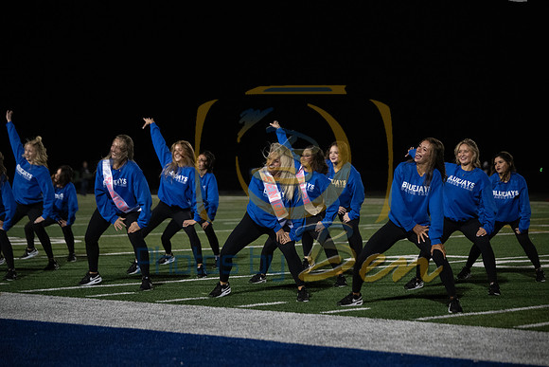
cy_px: 184
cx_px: 274
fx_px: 1678
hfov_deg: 18.6
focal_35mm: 110
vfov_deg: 12.5
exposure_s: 1/1600
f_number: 2.8
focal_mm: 110
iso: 5000
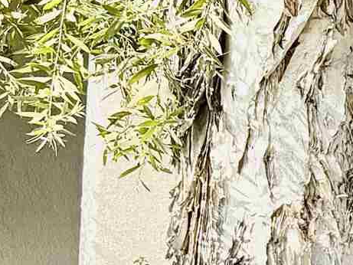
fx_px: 1632
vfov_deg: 9.3
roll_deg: +1.3
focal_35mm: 160
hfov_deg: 9.6
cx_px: 1064
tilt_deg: +6.4
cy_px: 132
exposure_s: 1/2611
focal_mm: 6.76
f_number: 1.78
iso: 80
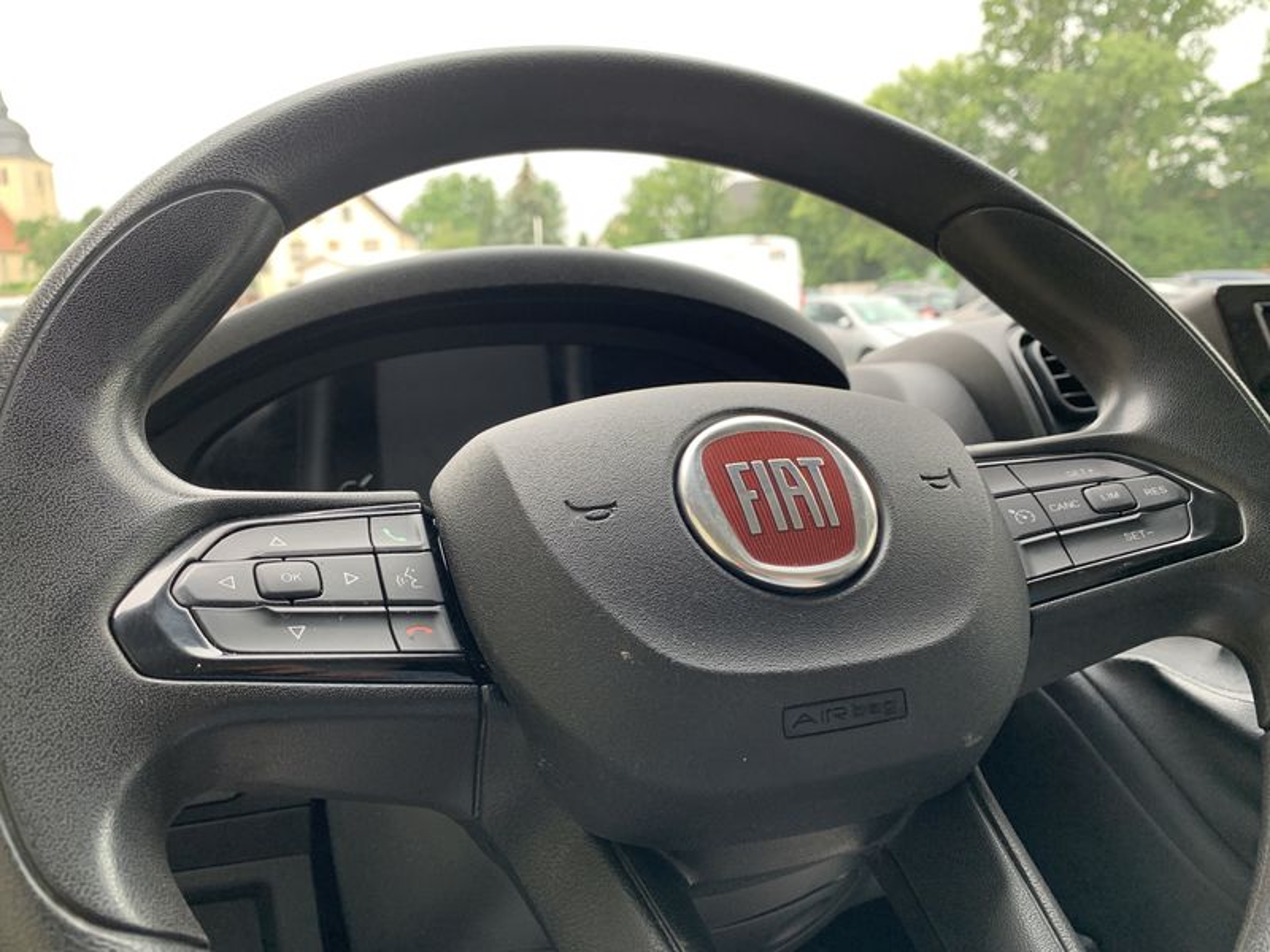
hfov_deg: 67.3
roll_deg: +0.4
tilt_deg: -10.9
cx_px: 635
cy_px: 476
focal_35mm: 26
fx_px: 954
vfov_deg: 53.1
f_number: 1.8
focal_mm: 4.25
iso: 64
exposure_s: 1/121
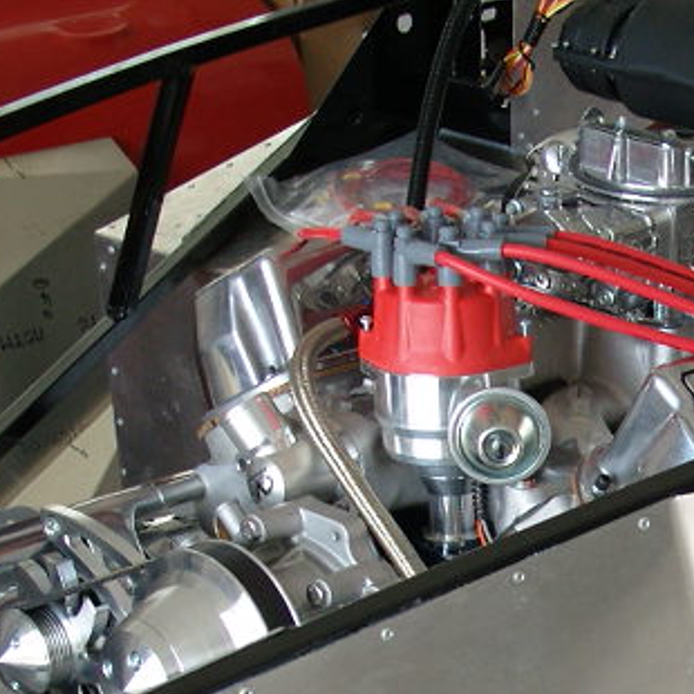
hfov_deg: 15.3
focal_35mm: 111
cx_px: 757
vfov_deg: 15.4
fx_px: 2518
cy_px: 698
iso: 80
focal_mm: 7.8
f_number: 2.8
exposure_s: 1/60
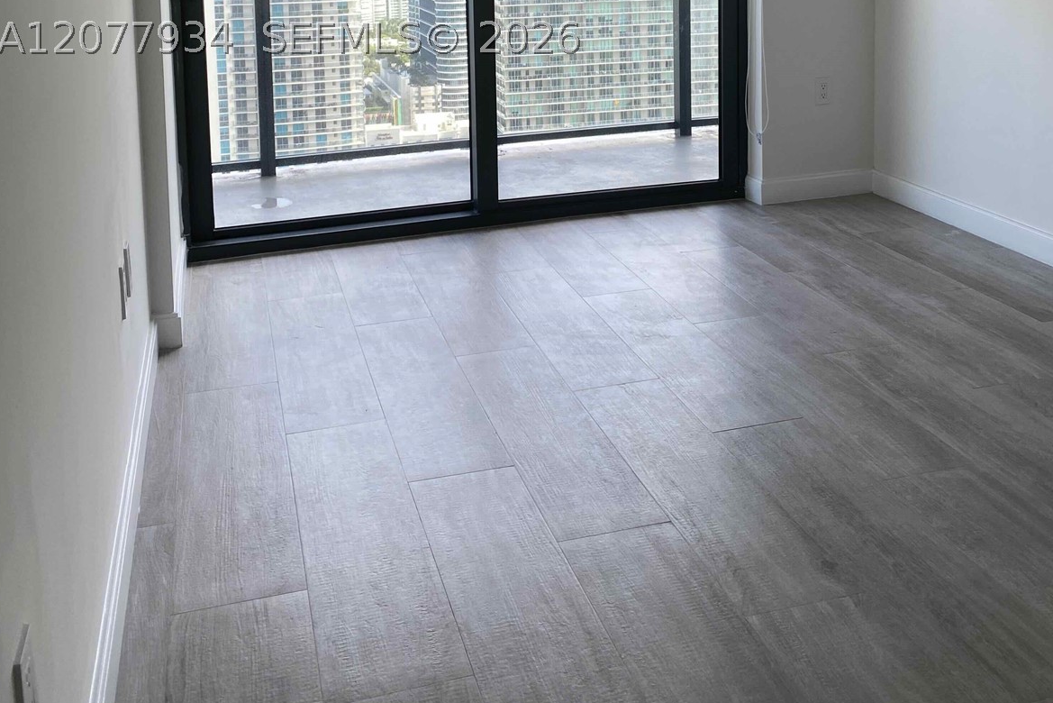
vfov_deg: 33.6
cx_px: 527
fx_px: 1082
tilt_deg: -5.2
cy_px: 38
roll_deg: +0.7
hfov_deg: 51.9
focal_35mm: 37
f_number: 1.8
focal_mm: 4.25
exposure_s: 1/120
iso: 40
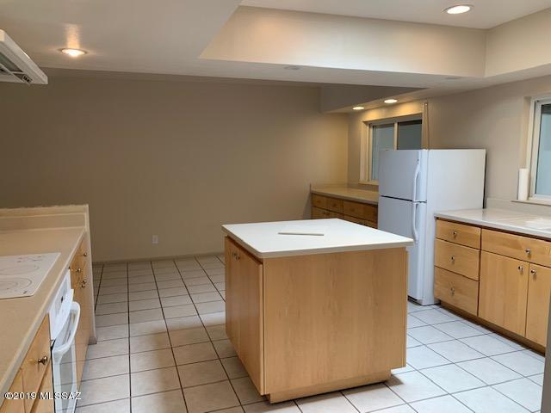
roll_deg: -0.2
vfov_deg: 53.1
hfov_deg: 67.3
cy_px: 206
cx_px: 276
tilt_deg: -6.7
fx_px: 414
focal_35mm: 26
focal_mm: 4.25
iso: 80
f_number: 1.8
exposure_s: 1/120
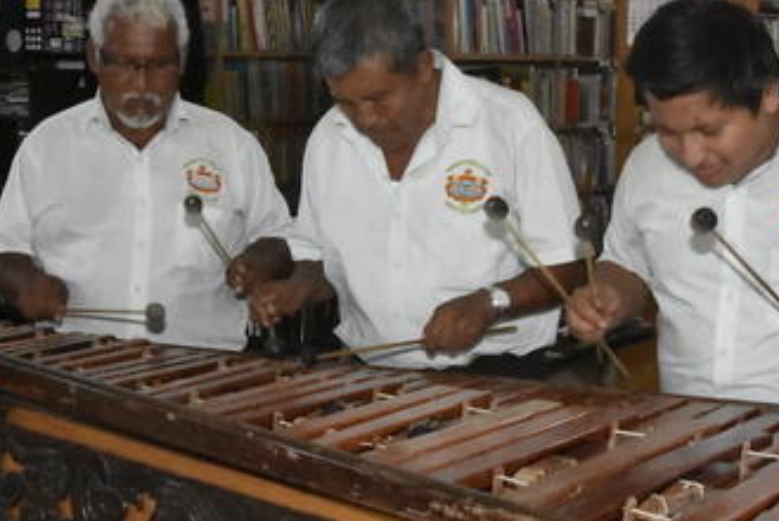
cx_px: 488
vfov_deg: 18.7
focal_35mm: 73
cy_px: 220
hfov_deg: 27.6
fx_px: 1581
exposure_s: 1/80
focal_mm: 32
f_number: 16
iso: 20000
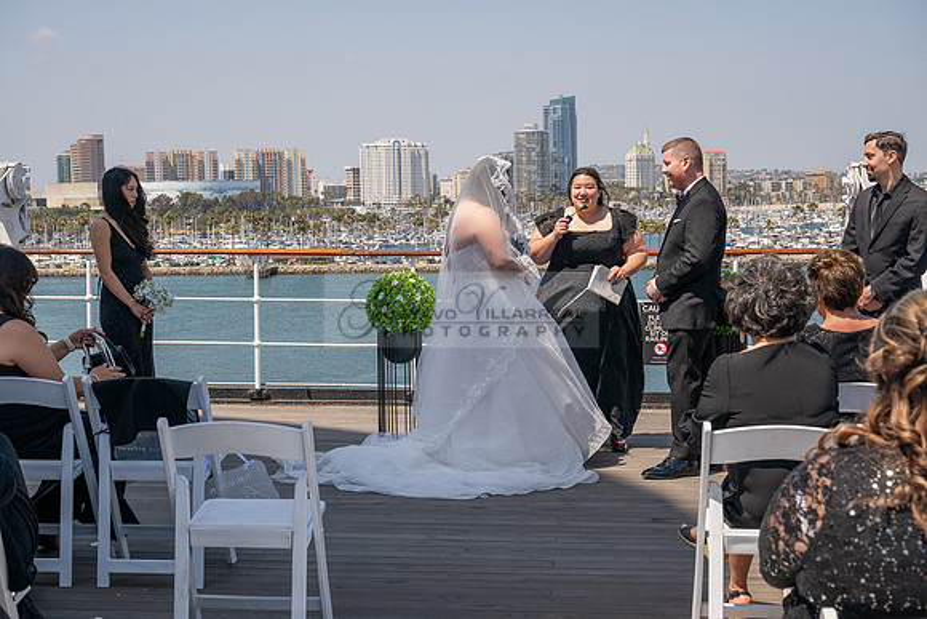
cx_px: 464
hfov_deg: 37.5
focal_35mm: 53
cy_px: 310
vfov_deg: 25.5
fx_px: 1365
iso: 200
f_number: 8
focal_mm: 53
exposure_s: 1/800
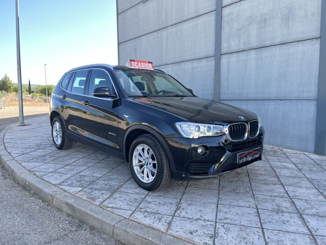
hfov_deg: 67.3
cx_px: 163
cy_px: 122
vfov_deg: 53.1
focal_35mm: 26
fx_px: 245
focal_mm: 5.1
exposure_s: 1/274
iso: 50
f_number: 1.6
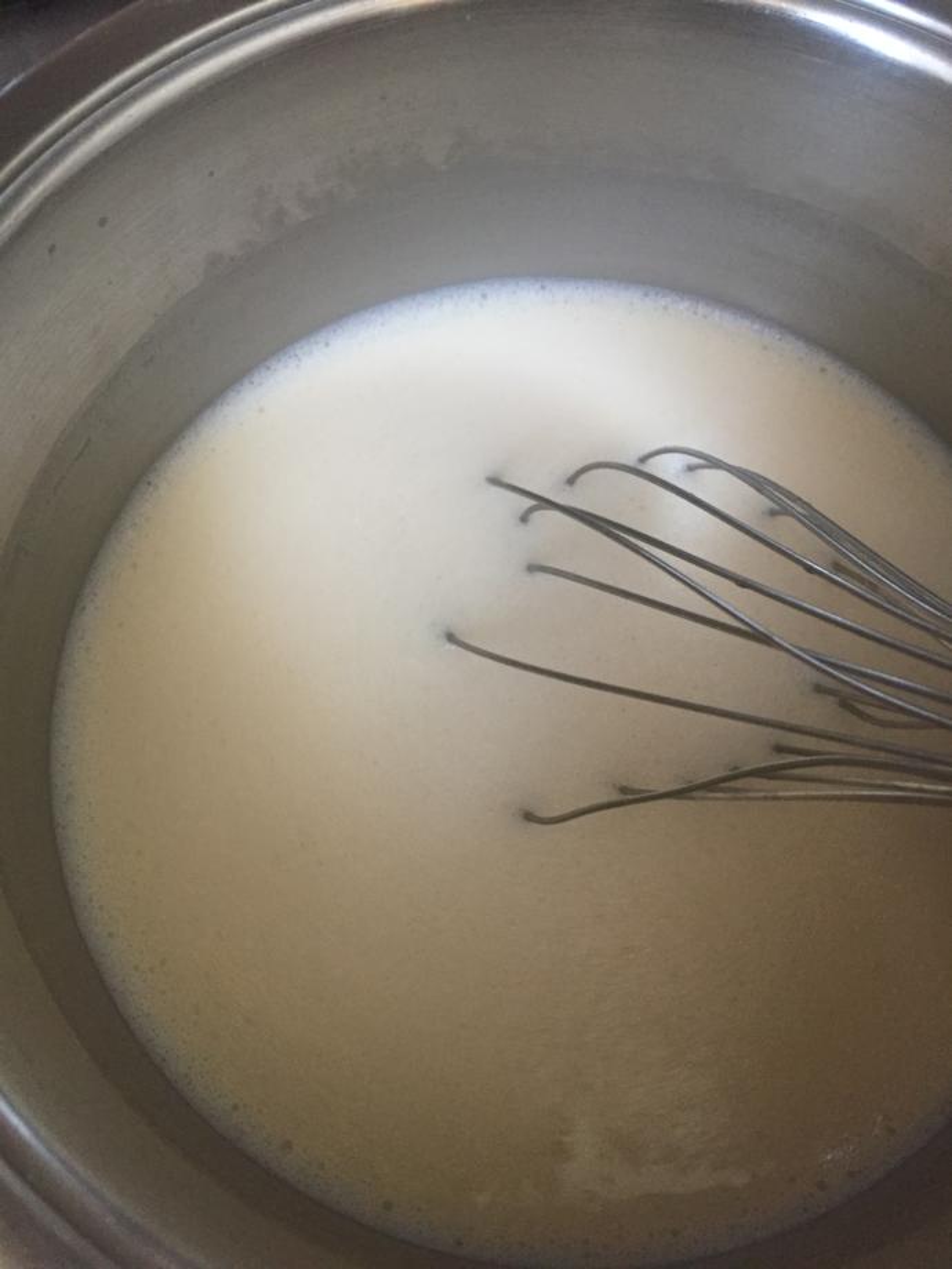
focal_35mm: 29
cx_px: 476
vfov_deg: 61.7
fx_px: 1063
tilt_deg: -69.2
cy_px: 634
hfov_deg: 48.2
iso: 200
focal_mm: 4.15
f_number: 2.2
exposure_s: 1/33
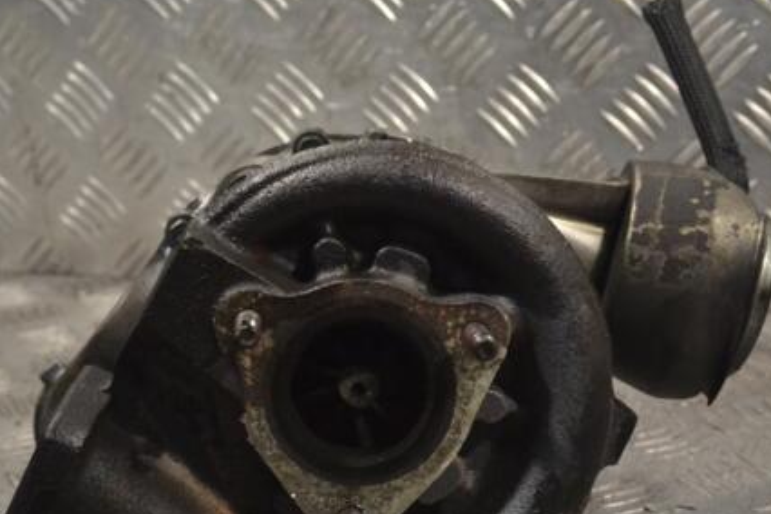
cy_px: 308
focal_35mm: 76
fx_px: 1628
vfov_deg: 17.9
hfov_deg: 26.6
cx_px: 324
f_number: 8
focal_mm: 36
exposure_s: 1/250
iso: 3200
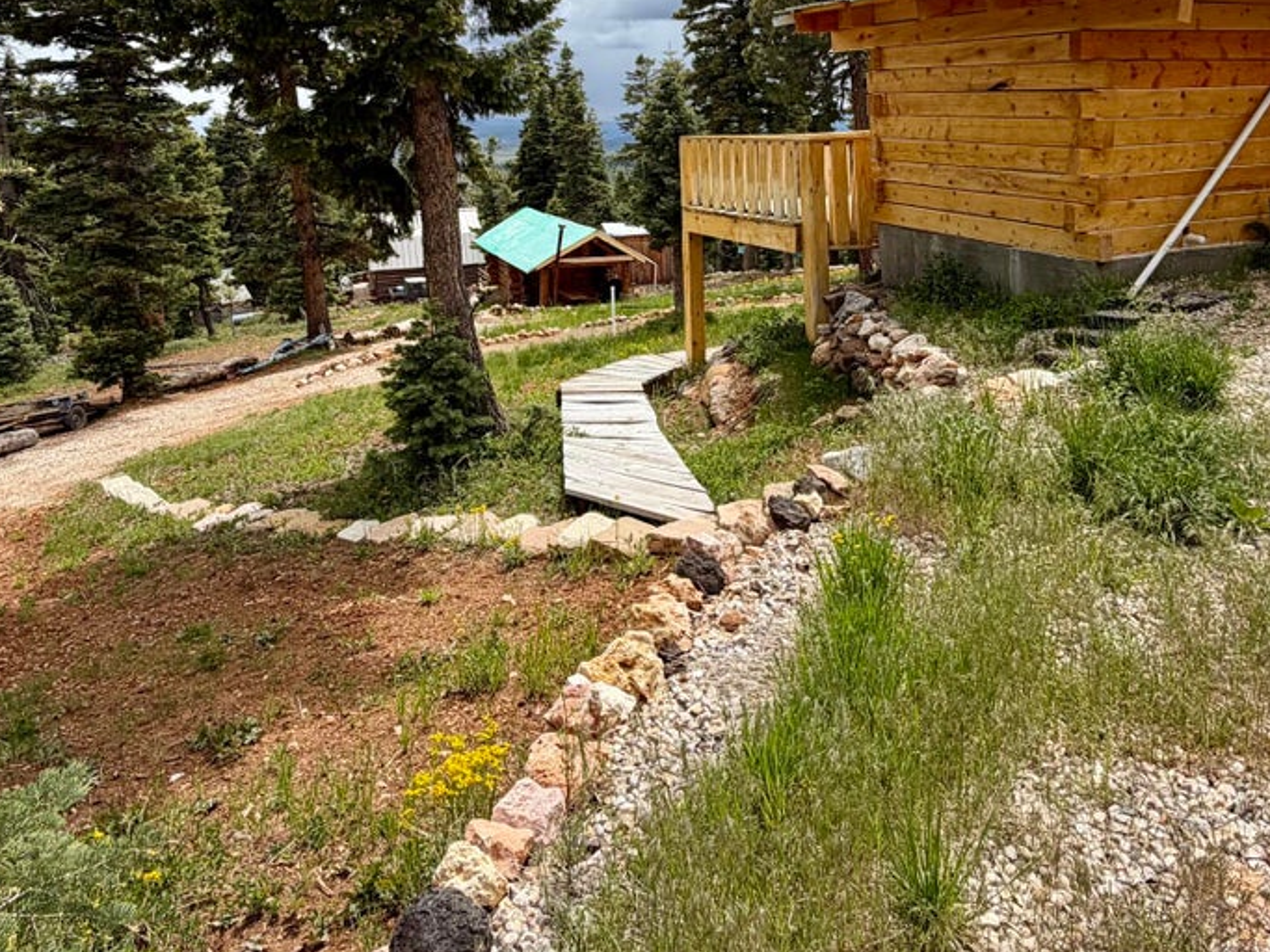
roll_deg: +0.8
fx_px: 1027
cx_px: 650
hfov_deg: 63.4
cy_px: 195
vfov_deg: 47.1
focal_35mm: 28
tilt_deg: -5.9
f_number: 2.2
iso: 20
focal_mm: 2.22
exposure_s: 1/1235
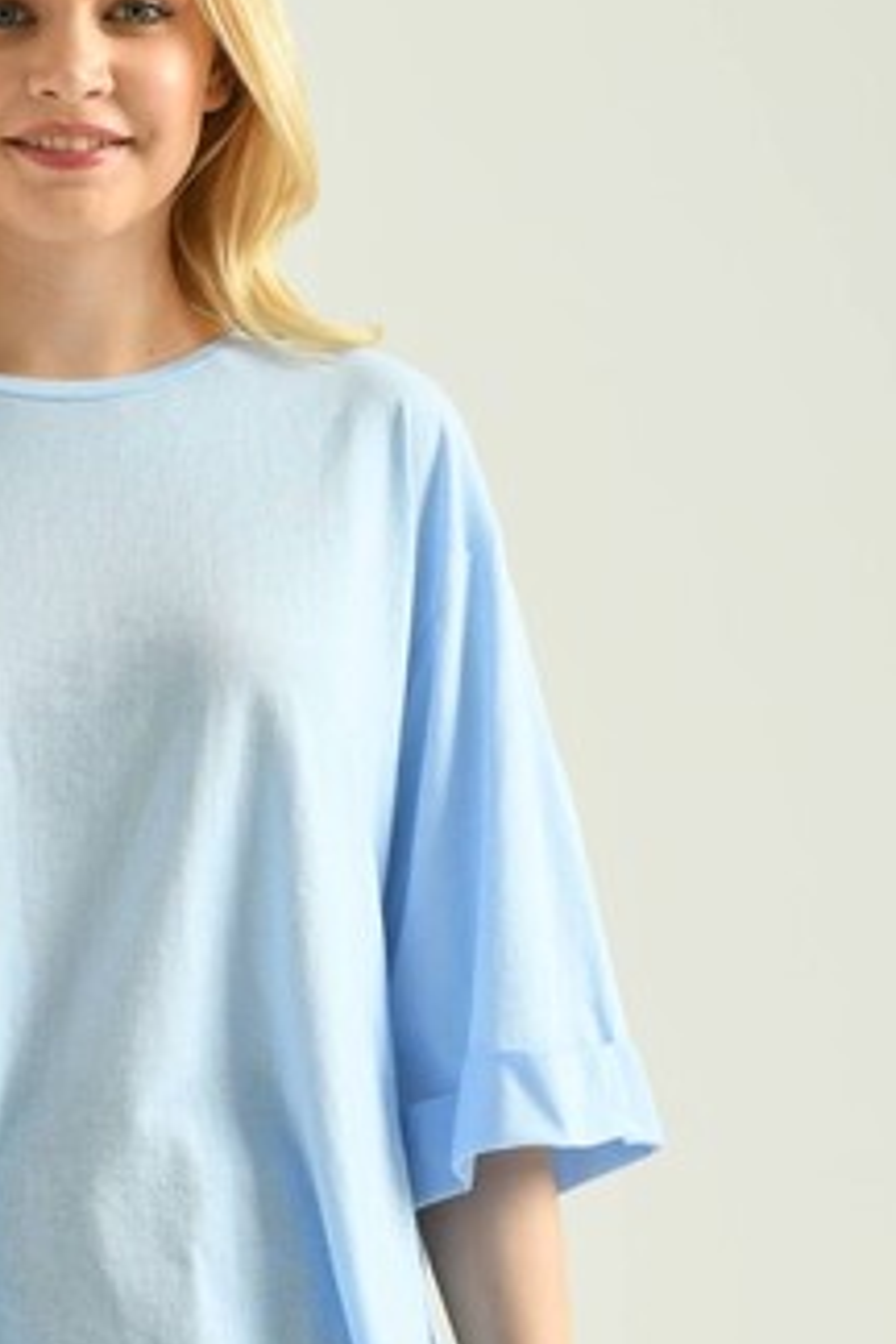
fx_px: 6048
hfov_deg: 8.5
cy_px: 1000
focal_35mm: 162
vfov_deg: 12.6
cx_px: 295
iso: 125
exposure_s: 1/160
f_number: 5.6
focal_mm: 70
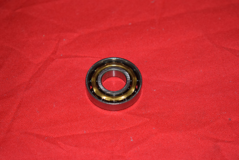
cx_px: 120
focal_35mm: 82
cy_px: 80
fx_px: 548
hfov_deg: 24.6
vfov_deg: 16.6
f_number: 5.6
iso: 640
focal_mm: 55
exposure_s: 1/160
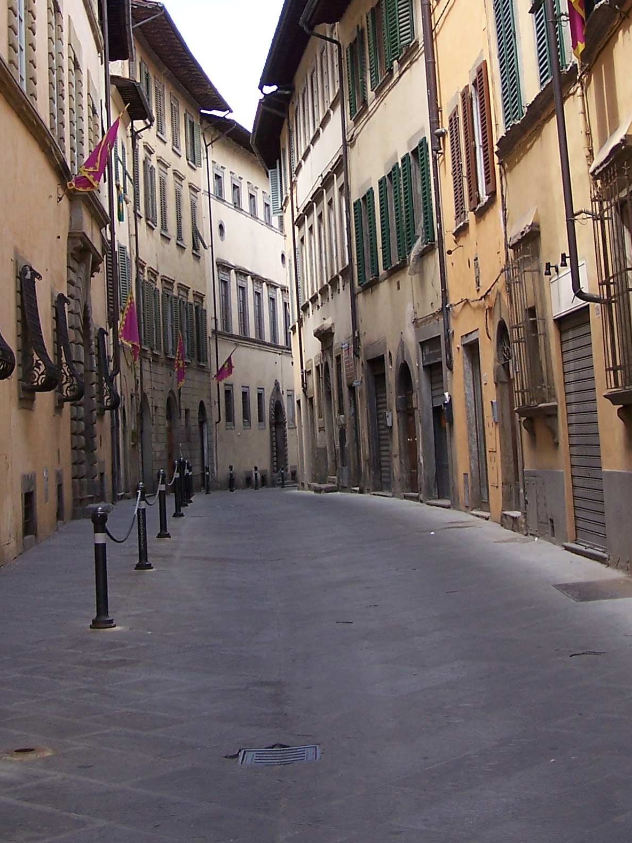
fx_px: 1509
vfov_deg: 30.6
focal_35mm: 62
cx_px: 293
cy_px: 190
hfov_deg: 23.6
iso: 80
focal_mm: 6.3
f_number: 2.8
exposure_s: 1/250
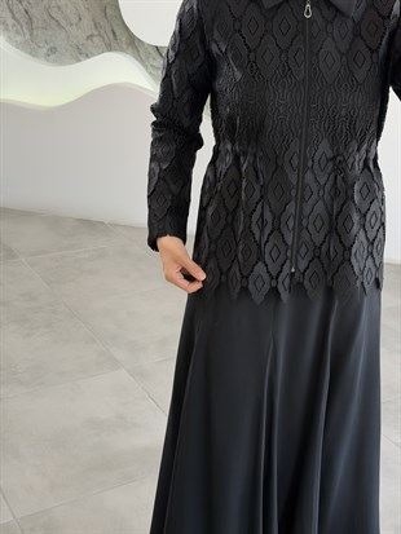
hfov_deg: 30.3
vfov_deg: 39.6
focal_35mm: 48
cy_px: 267
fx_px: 741
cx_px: 200
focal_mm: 6.76
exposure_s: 1/121
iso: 50
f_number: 1.78
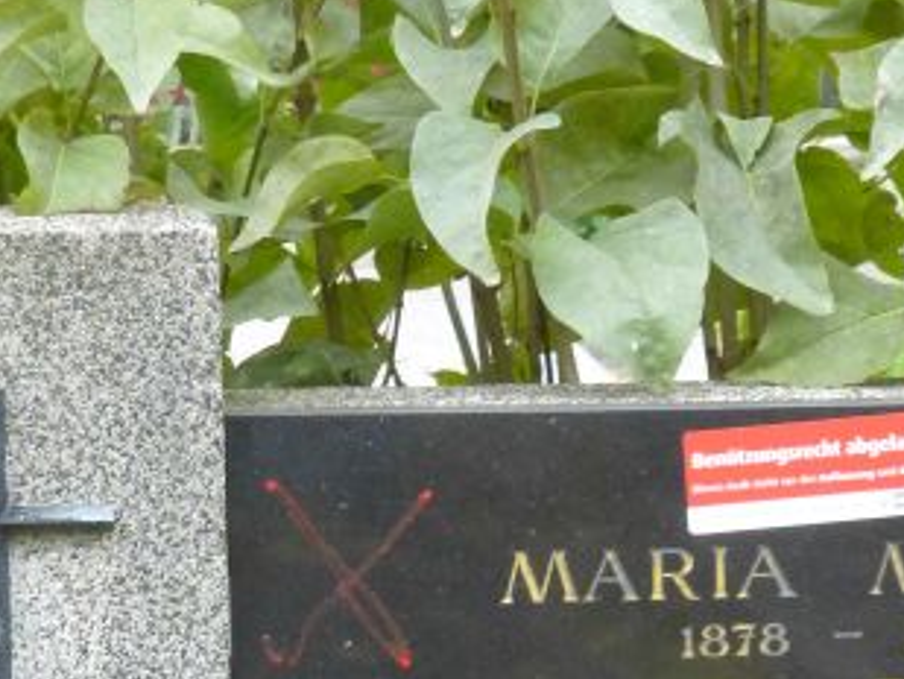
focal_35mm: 220
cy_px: 860
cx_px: 699
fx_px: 5748
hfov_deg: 9.0
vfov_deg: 6.7
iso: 800
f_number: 5.2
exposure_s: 1/160
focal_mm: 15.1
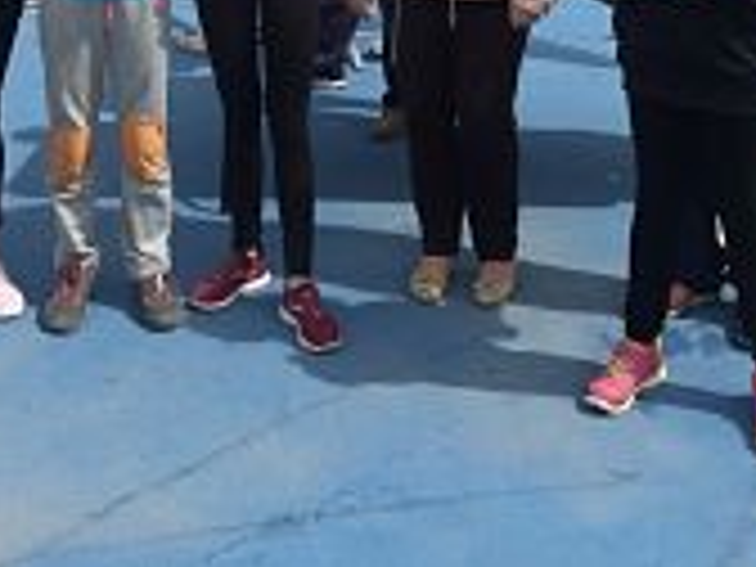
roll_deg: -2.9
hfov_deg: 28.1
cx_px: 428
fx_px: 1507
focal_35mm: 69
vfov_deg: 20.1
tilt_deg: -8.6
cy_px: -99
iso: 32
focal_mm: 4.15
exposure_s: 1/2475
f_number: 2.2
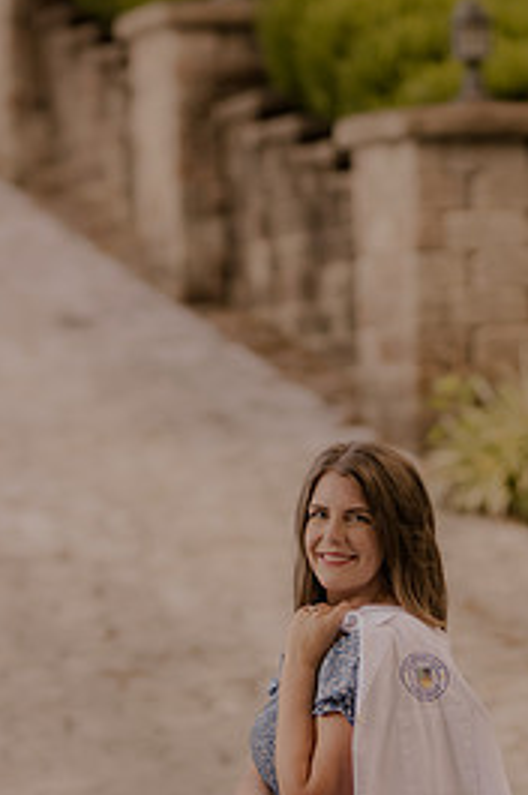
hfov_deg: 6.3
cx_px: 369
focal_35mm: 216
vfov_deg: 9.5
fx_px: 4764
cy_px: 657
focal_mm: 85
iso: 200
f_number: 1.8
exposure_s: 1/200
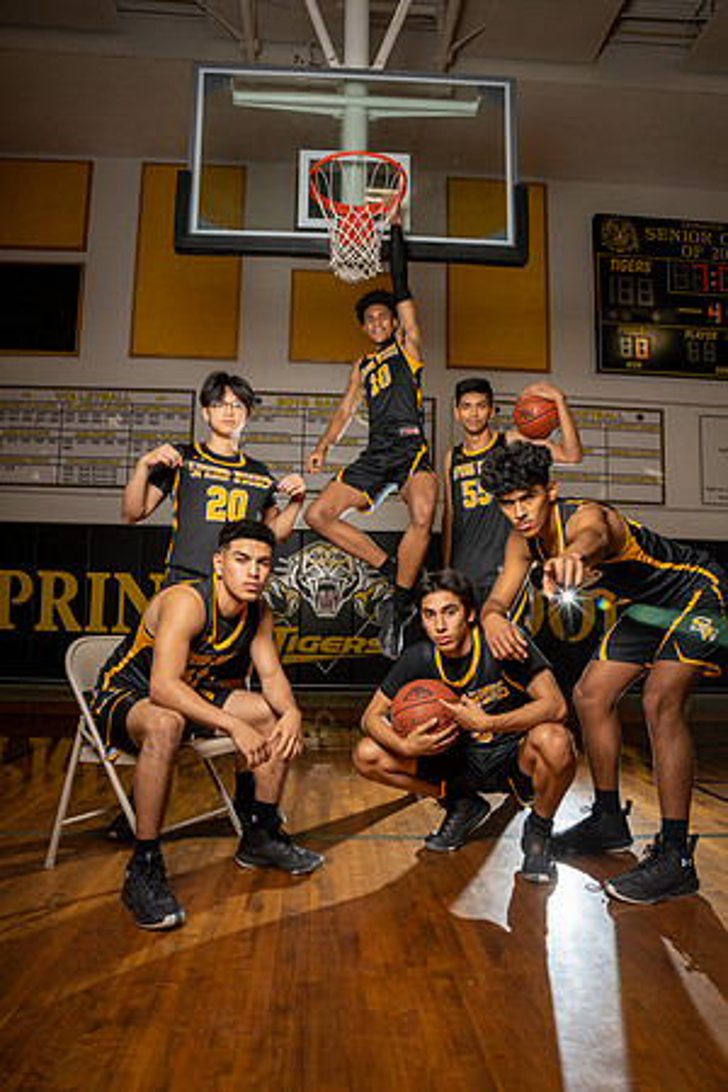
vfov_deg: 73.7
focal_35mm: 24
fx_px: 728
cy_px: 546
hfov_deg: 53.1
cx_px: 364
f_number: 9
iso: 250
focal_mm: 24
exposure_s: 1/250
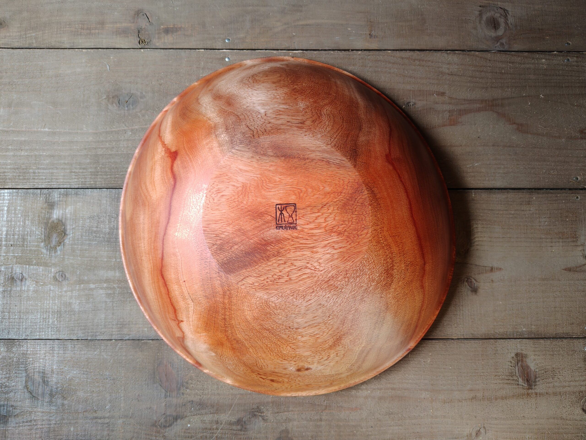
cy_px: 220
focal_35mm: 23
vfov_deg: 58.9
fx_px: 389
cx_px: 293
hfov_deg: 73.9
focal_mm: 5.56
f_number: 1.88
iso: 235
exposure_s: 1/120
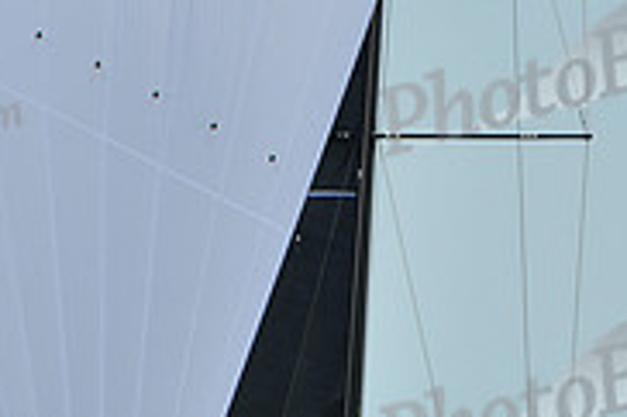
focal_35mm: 638
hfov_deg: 3.2
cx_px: 203
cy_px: 612
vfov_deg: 2.1
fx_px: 11102
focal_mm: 200
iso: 320
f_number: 10
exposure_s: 1/1250
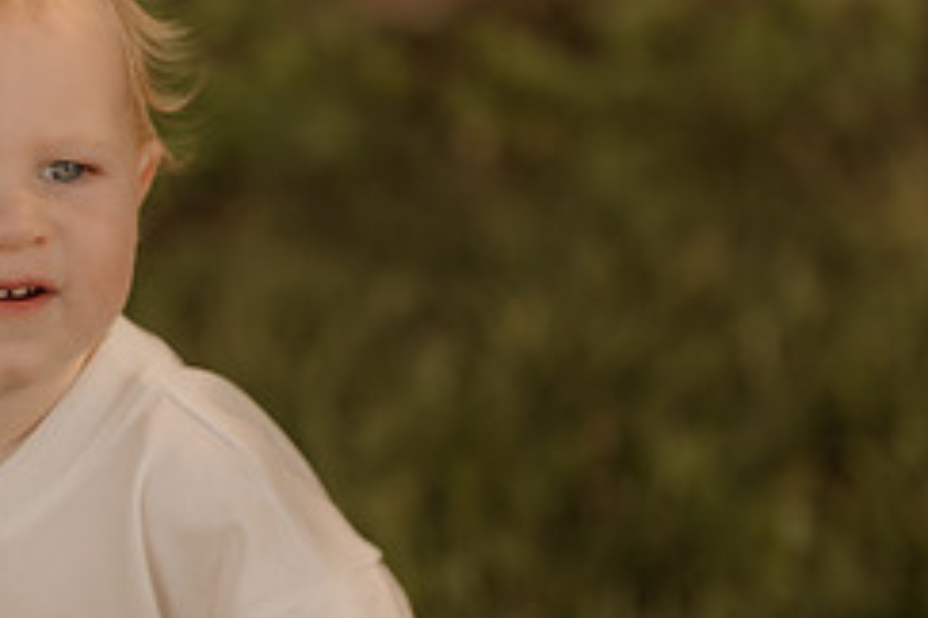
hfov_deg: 10.0
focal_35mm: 203
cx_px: -50
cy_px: 517
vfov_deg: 6.8
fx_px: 5232
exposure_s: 1/1250
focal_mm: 85
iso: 250
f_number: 2
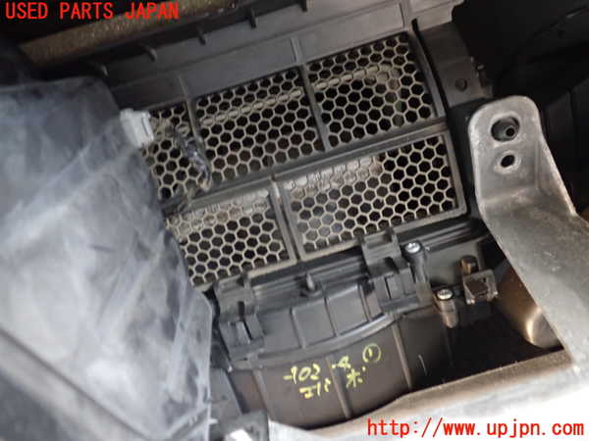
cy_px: 220
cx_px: 294
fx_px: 510
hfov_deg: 60.0
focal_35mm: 30
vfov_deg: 46.8
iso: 800
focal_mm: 5.4
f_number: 2.3
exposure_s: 1/20
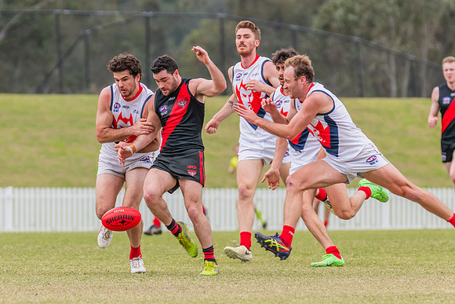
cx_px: 149
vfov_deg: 3.1
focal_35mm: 448
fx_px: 5658
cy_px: 171
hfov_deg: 4.6
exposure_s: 1/1250
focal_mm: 330
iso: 800
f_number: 7.1
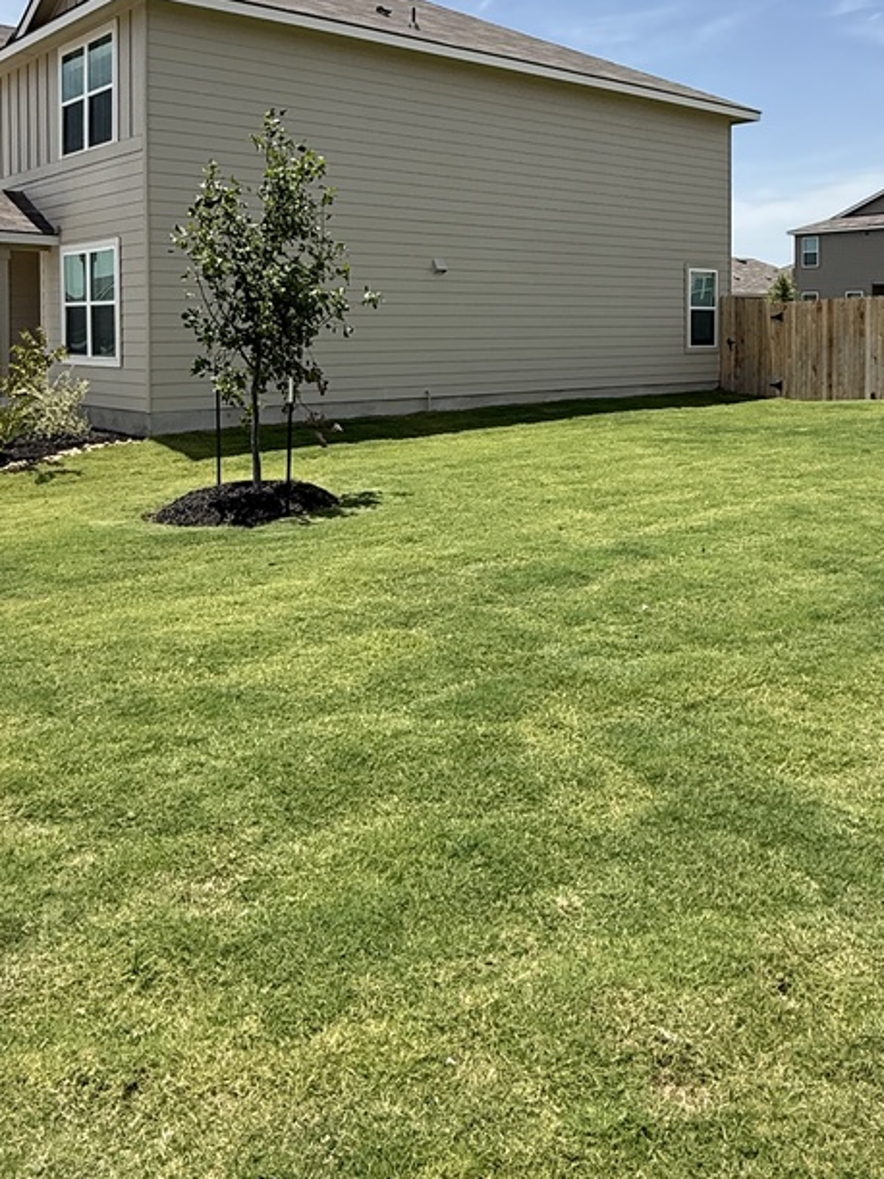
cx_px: 442
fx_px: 1124
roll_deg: +0.7
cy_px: 365
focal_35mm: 33
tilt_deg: -0.6
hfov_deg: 42.9
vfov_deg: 53.9
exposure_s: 1/1656
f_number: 2.2
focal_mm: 2.22
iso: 50
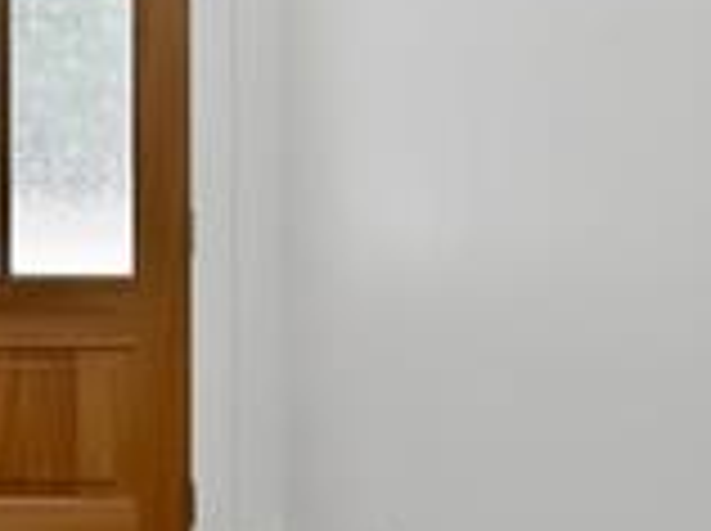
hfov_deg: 24.9
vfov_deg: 19.4
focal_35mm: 75
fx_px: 1538
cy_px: 106
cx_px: 9
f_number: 9
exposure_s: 1/15
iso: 640
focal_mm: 12
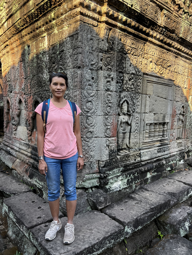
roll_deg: -0.7
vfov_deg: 67.3
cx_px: 96
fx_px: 192
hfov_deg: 53.1
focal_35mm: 26
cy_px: 128
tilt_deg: -4.7
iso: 50
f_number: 1.5
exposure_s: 1/340
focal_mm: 5.7
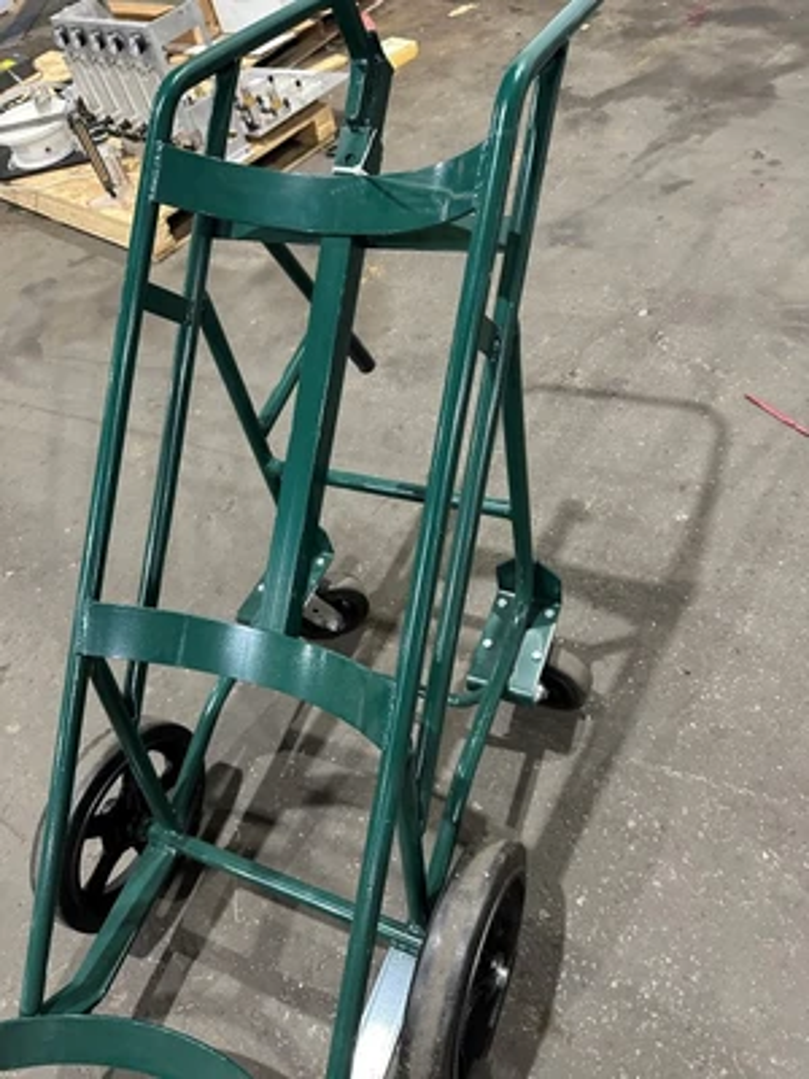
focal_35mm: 24
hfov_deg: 56.8
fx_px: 748
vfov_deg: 71.6
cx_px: 404
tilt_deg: -46.4
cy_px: 540
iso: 640
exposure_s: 1/60
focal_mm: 6.86
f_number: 1.78
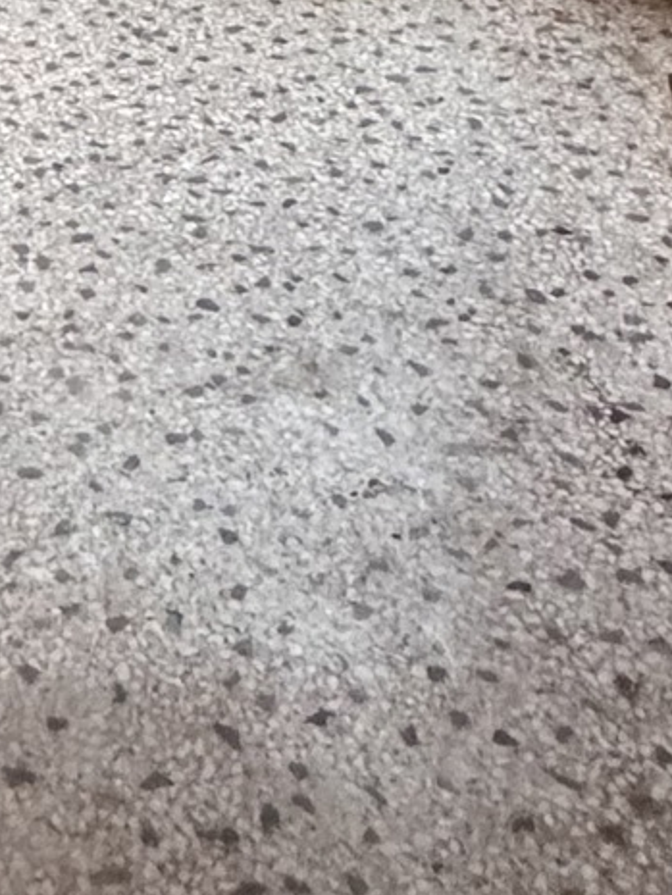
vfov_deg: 19.0
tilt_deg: -3.2
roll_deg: -0.7
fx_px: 1992
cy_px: -741
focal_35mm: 77
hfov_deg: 17.9
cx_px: -206
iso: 320
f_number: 2.2
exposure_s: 1/82
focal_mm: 2.22
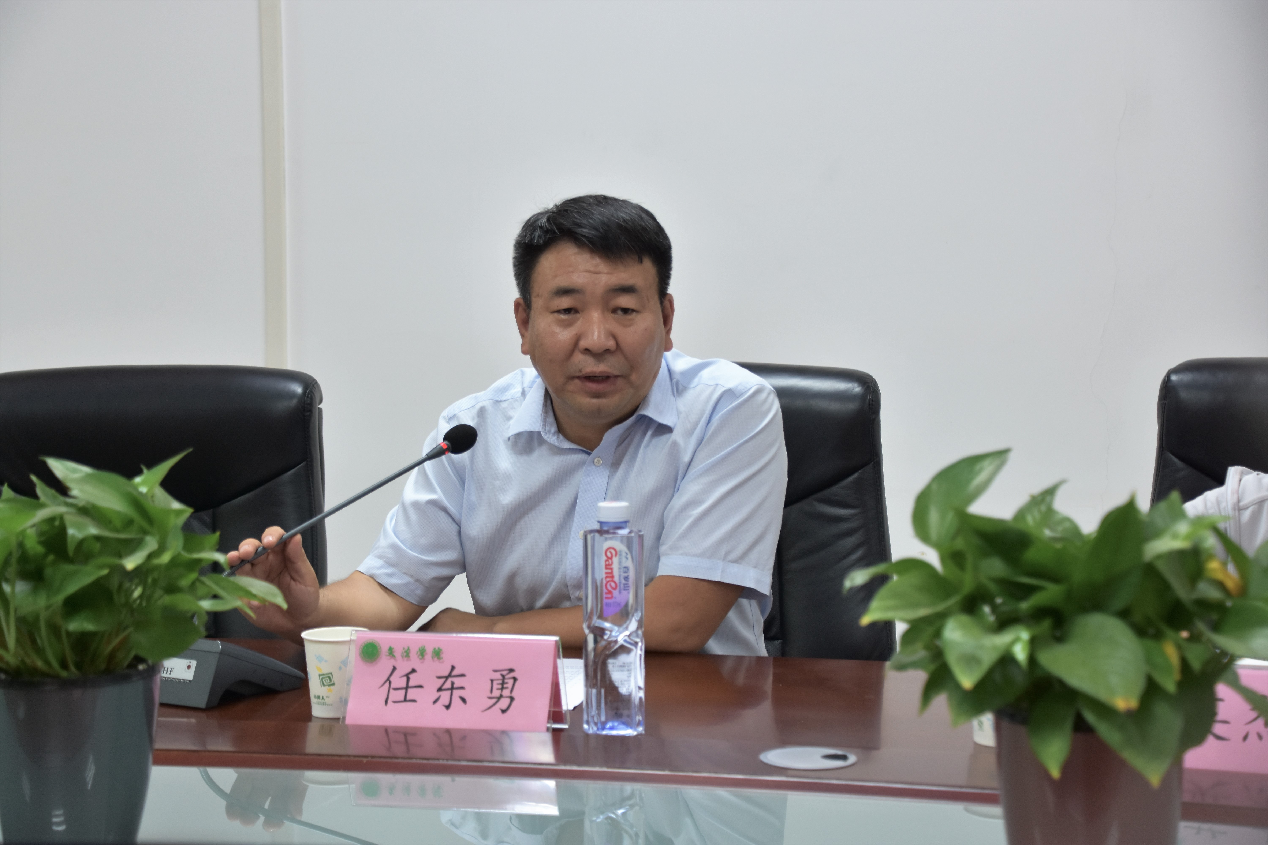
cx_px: 634
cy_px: 422
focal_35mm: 60
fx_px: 2113
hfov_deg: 33.4
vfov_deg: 22.6
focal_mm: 40
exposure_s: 1/60
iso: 640
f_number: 4.2
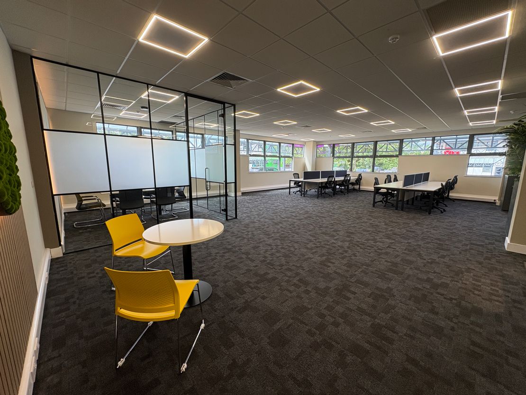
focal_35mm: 14
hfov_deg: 102.1
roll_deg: -0.2
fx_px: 213
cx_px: 263
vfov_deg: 85.7
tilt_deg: -8.7
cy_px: 198
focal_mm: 2.22
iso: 64
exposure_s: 1/100
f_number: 2.2
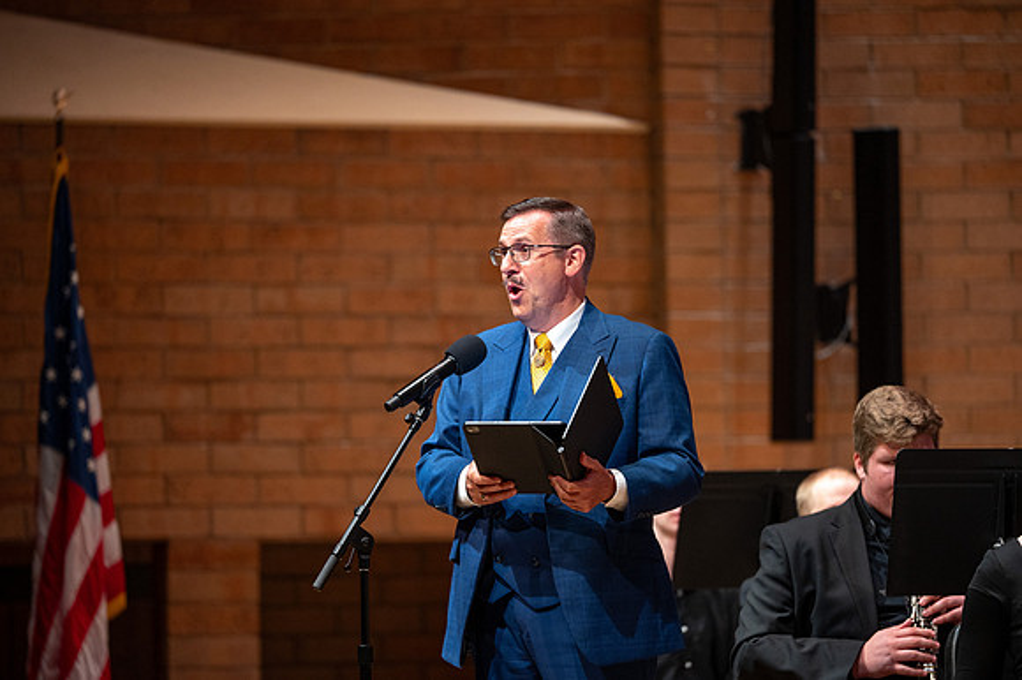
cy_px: 340
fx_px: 5777
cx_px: 511
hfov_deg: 10.1
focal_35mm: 204
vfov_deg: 6.7
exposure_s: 1/250
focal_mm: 200
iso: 2000
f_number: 3.2
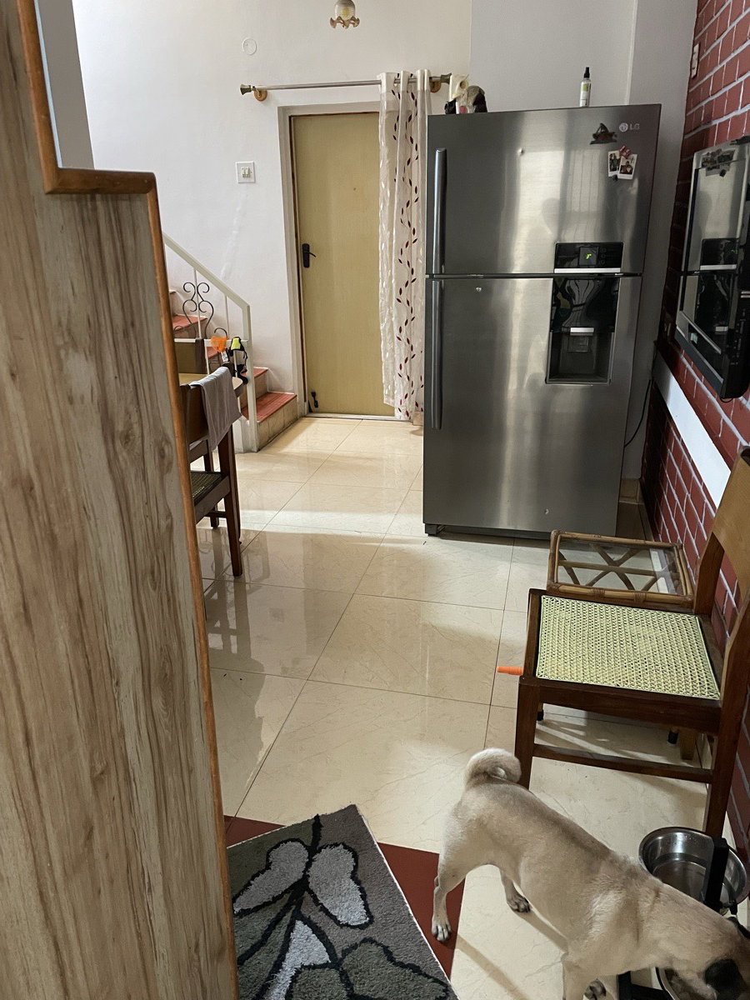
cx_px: 375
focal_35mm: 26
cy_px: 500
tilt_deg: -20.9
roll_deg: +1.1
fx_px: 751
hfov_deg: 53.1
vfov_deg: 67.3
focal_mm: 4.2
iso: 400
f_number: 1.6
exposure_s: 1/33
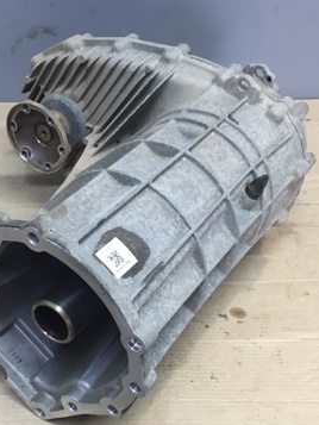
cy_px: 267
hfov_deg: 27.9
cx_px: 107
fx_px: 639
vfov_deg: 36.6
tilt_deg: -43.8
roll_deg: -1.3
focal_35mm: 52
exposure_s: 1/33
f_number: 2.2
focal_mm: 4.15
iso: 80
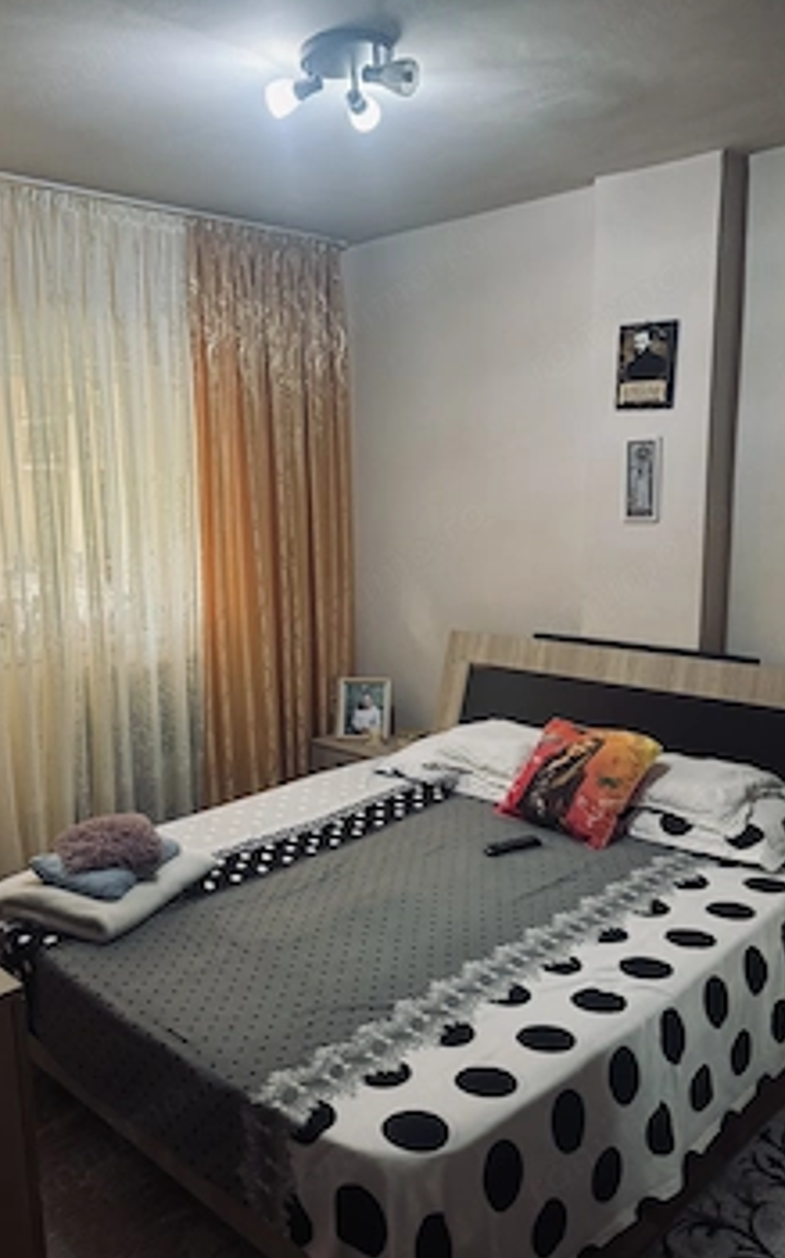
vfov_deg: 64.7
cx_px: 265
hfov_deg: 42.5
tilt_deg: -8.7
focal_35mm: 29
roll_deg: +1.5
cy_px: 634
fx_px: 994
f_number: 1.78
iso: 250
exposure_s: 1/50
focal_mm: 6.76
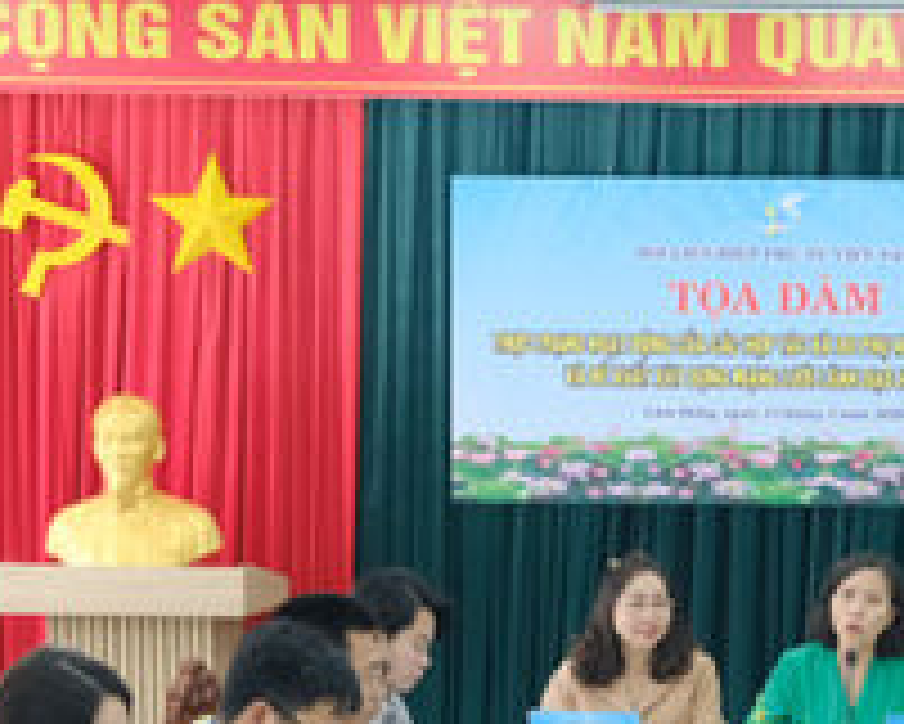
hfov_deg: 22.7
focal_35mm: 83
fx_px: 2222
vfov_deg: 18.3
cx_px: 720
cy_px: 616
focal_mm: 22.3
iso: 1600
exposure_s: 1/180
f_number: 4.5
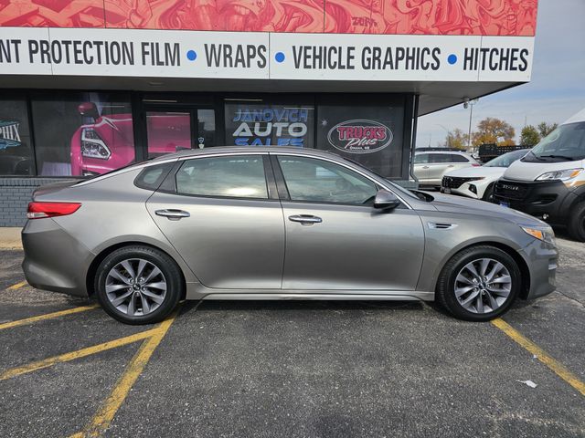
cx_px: 292
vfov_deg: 58.9
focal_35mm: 23
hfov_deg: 73.9
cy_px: 219
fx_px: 389
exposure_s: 1/892
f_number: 1.7
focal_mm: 6.3
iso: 10
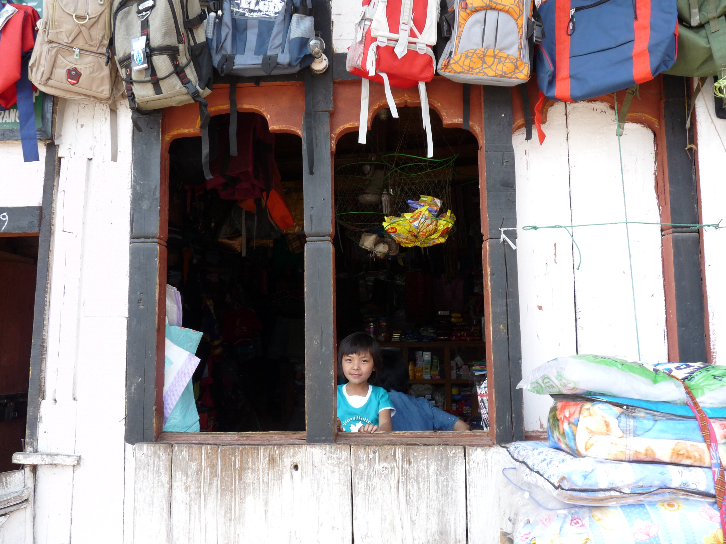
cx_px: 363
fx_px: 566
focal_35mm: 27
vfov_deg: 51.4
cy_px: 272
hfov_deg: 65.3
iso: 100
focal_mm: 4.8
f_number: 3.6
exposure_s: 1/100
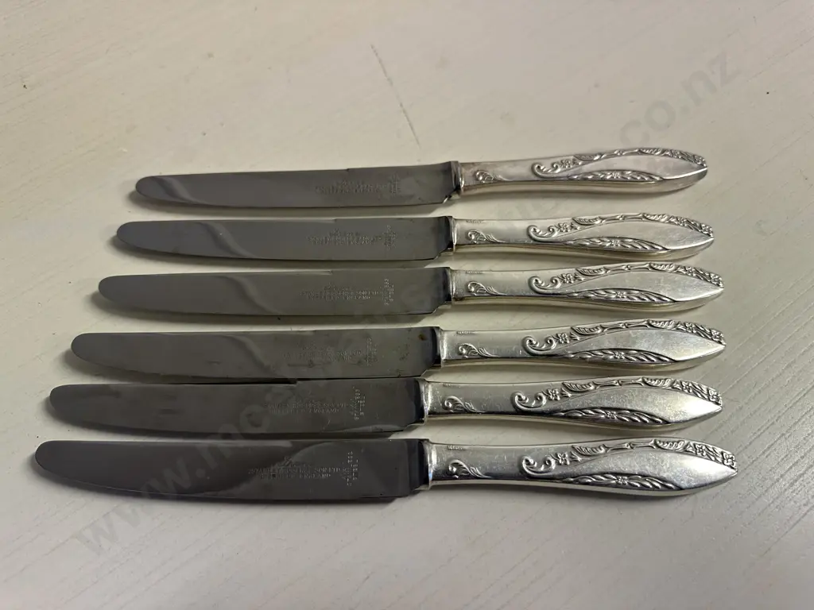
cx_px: 407
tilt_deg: -64.6
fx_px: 564
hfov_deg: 71.6
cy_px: 305
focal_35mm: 24
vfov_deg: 56.8
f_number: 1.78
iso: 160
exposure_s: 1/100
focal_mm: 6.86
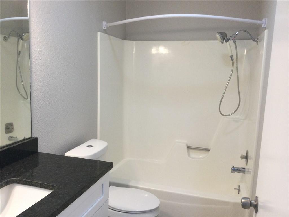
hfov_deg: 58.4
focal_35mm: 31
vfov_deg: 45.4
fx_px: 259
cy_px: 108
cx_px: 144
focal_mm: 3.3
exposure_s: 1/30
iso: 64
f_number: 2.4
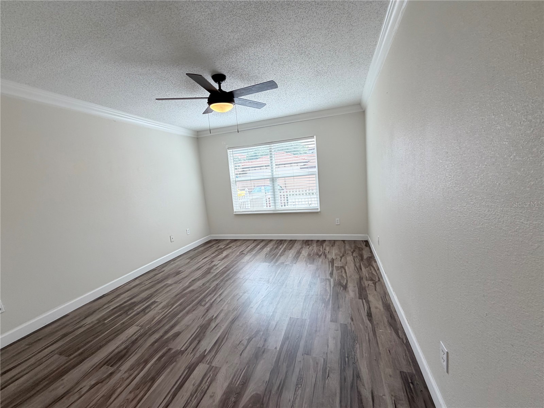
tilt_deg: -7.8
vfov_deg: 85.7
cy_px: 204
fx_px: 220
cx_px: 272
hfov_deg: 102.1
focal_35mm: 14
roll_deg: +5.6
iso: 80
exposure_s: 1/120
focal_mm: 2.22
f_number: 2.2
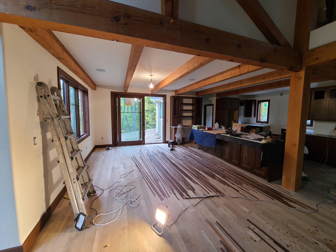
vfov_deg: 89.9
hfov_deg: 106.2
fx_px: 126
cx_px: 168
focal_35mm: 13
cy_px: 126
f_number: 2.2
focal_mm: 2.2
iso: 160
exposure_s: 1/59
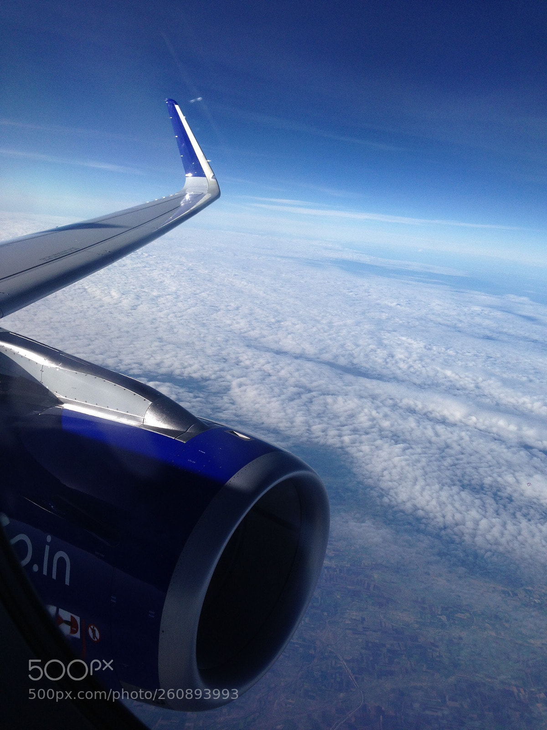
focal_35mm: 33
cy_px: 365
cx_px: 274
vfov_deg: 55.4
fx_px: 695
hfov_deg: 42.9
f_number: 2.4
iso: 50
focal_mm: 4.12
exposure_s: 1/1869
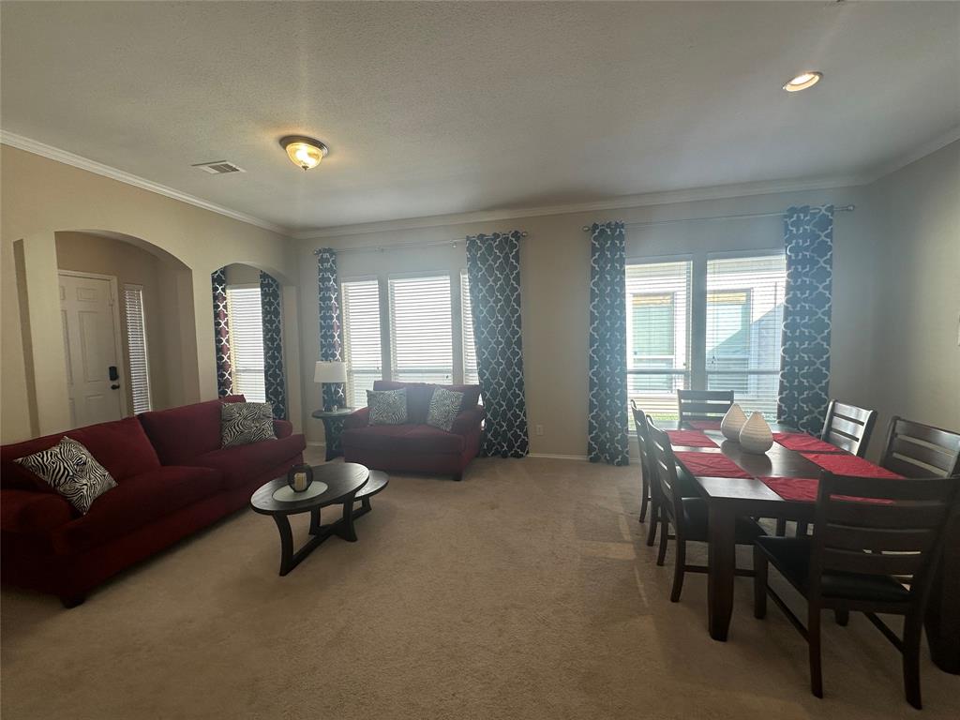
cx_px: 480
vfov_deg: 85.7
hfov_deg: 102.1
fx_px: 388
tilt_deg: -3.2
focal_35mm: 14
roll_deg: +1.3
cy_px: 360
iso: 64
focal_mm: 2.22
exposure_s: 1/120
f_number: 2.2
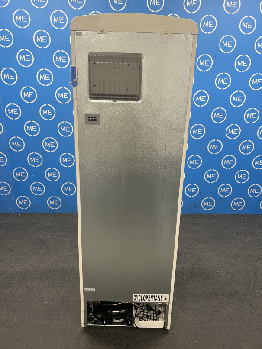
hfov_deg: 53.1
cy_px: 174
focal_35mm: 26
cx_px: 131
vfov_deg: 67.3
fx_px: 262
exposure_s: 1/50
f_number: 1.5
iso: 64
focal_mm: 5.7
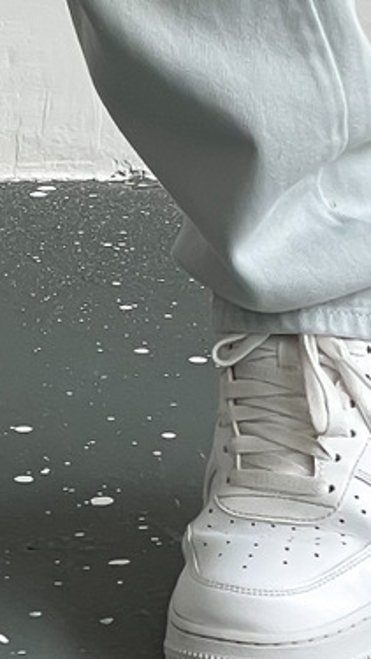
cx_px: -255
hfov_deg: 5.0
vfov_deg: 8.7
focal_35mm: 242
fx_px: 4231
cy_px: -322
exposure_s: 1/120
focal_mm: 6
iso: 50
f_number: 2
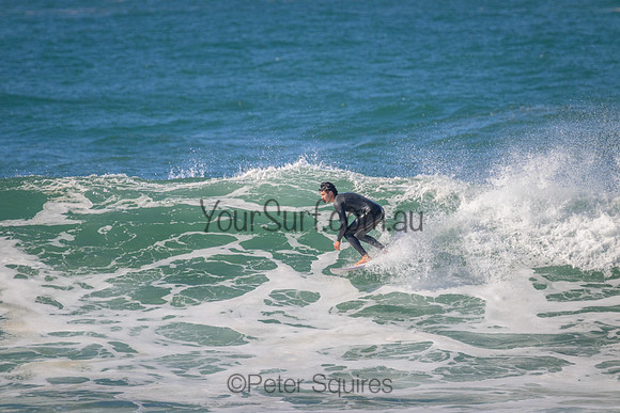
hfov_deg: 2.6
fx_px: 13780
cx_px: 310
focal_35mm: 800
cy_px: 206
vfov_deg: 1.7
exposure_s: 1/2000
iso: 1100
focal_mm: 800
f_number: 11
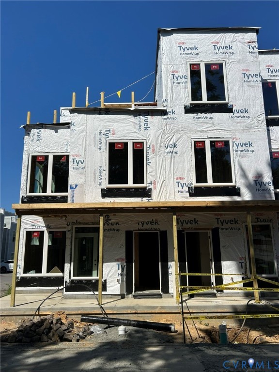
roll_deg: +0.9
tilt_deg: +12.3
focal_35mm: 26
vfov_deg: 67.3
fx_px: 279
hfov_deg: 53.1
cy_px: 186
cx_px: 140
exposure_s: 1/9434
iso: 50
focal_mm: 5.7
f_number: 1.5
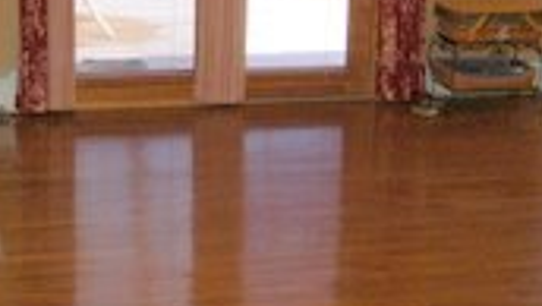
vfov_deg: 14.9
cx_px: 173
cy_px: -52
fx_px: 1136
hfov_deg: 26.7
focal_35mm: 79
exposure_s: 1/500
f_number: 5
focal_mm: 18
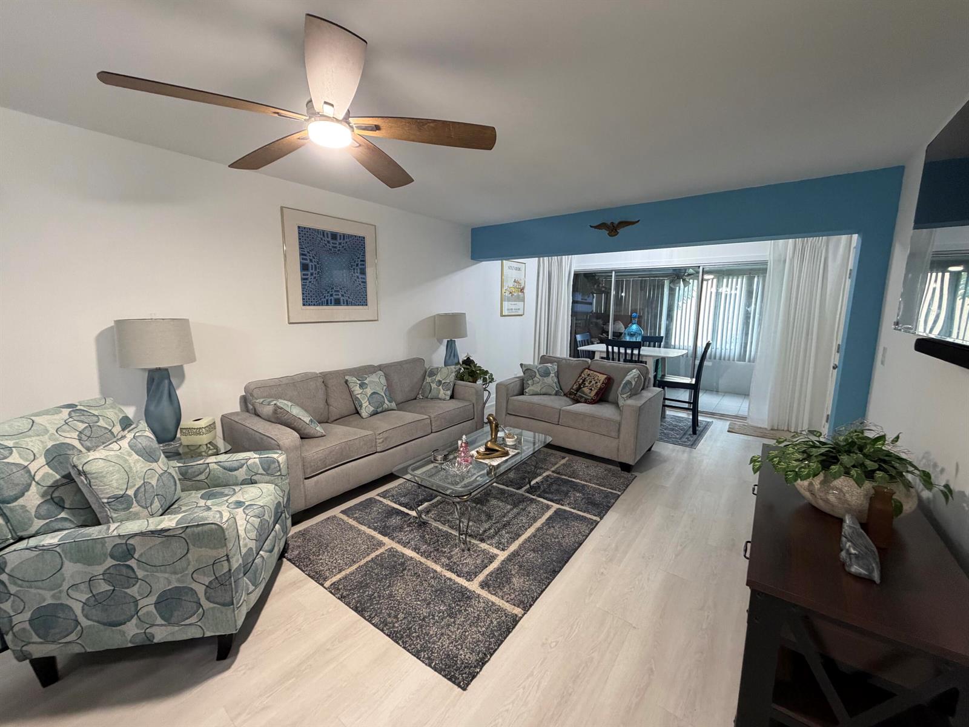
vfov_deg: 85.7
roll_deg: +0.6
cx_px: 484
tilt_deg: -7.6
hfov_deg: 102.1
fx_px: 392
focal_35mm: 14
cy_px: 364
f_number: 2.2
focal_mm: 2.22
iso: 320
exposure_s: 1/60
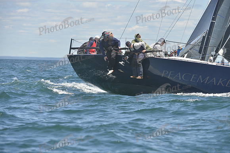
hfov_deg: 9.4
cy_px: 76
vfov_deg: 6.2
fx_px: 1406
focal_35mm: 220
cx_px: 115
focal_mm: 220
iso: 280
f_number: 6.3
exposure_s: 1/800
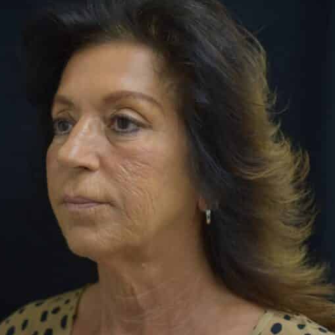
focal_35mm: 77
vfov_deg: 22.5
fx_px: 843
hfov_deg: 22.4
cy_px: 167
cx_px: 132
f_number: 2.8
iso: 400
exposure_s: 1/80
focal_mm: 40
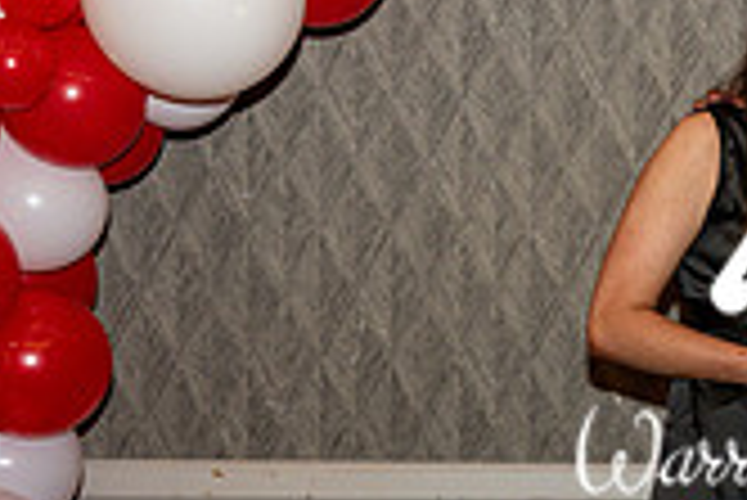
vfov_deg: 12.2
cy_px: 385
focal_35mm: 112
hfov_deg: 17.5
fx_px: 2326
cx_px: 868
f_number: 3.5
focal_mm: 32
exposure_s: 1/125
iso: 500
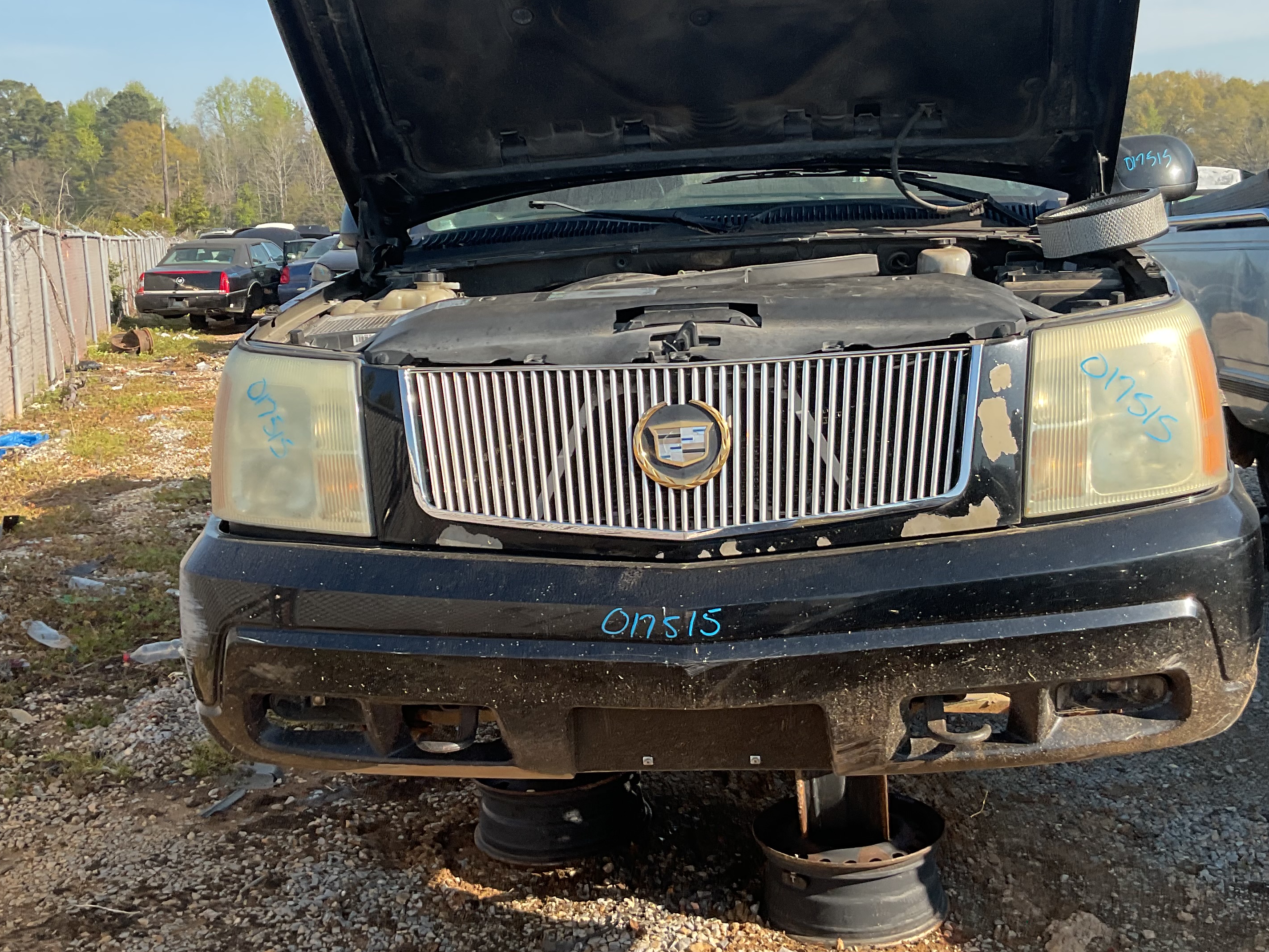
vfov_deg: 35.0
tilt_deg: -2.5
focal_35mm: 41
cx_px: 649
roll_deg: +3.2
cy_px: 373
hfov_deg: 45.8
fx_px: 1503
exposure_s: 1/912
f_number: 1.8
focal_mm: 3
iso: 16
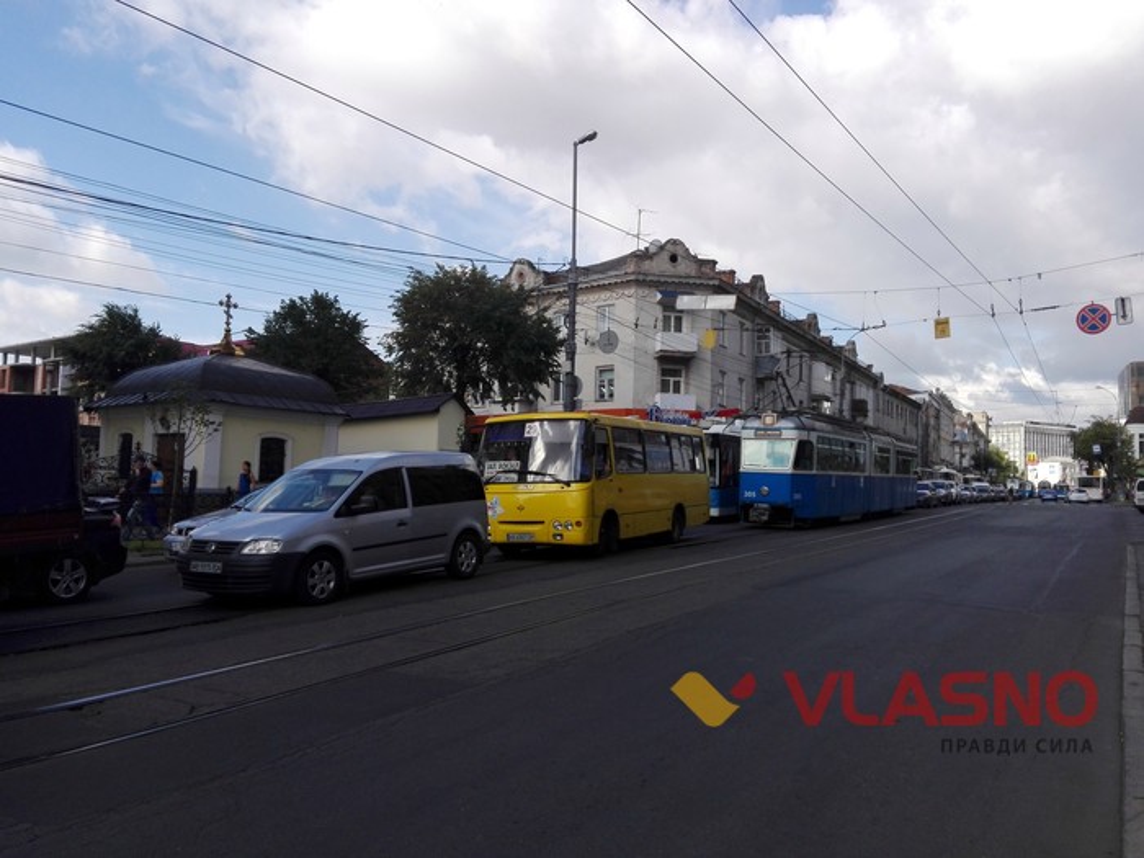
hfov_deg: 65.3
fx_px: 892
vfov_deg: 51.4
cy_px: 429
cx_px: 572
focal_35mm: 27
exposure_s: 1/1351
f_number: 2
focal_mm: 3.68
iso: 100
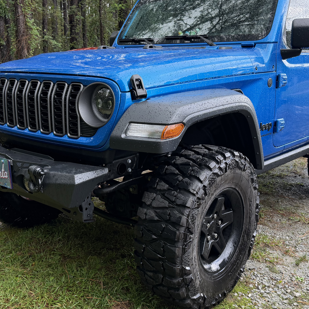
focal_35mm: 39
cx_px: 159
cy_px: 156
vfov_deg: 42.8
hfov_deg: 42.8
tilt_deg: -16.1
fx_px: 394
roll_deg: +0.3
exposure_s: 1/184
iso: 100
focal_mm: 6.76
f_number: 1.78
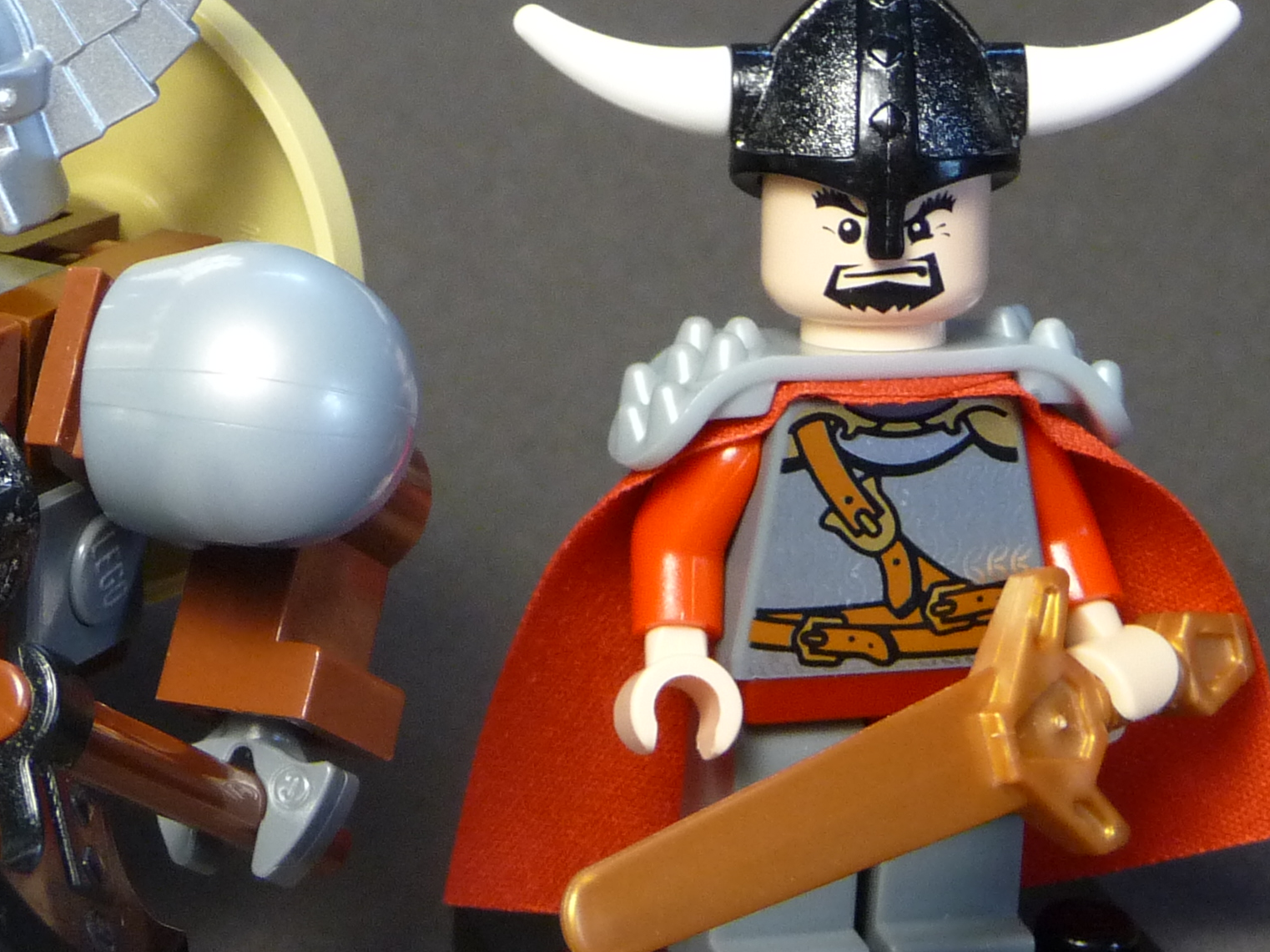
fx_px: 3998
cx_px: 236
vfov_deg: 13.6
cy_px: 442
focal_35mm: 109
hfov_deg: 17.9
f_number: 4.2
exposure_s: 1/30
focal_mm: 8
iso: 250
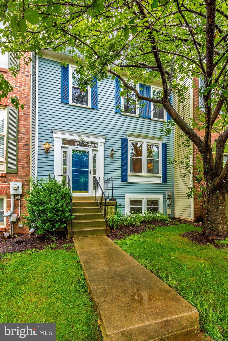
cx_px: 114
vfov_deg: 104.2
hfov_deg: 81.2
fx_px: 133
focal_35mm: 14
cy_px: 170
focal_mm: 14
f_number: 9
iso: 800
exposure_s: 1/160
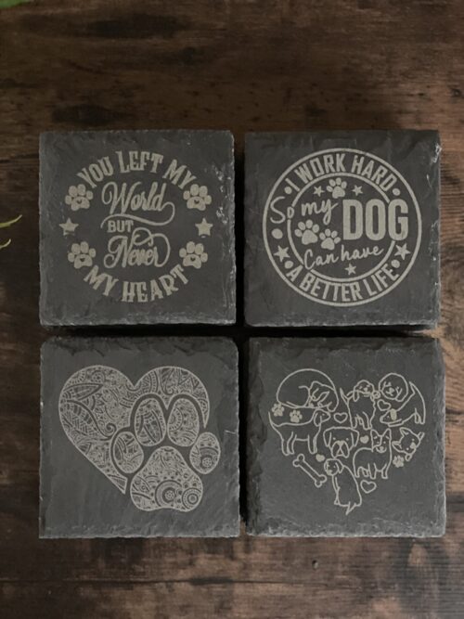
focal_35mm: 52
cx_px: 232
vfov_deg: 36.8
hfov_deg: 28.0
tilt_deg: -87.0
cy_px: 310
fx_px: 930
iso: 1000
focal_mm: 6
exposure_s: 1/15
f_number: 2
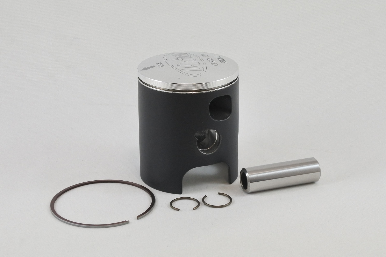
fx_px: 515
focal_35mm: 48
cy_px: 128
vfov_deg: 28.1
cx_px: 193
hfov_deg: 41.1
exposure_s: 1/160
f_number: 4.5
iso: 400
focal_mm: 18
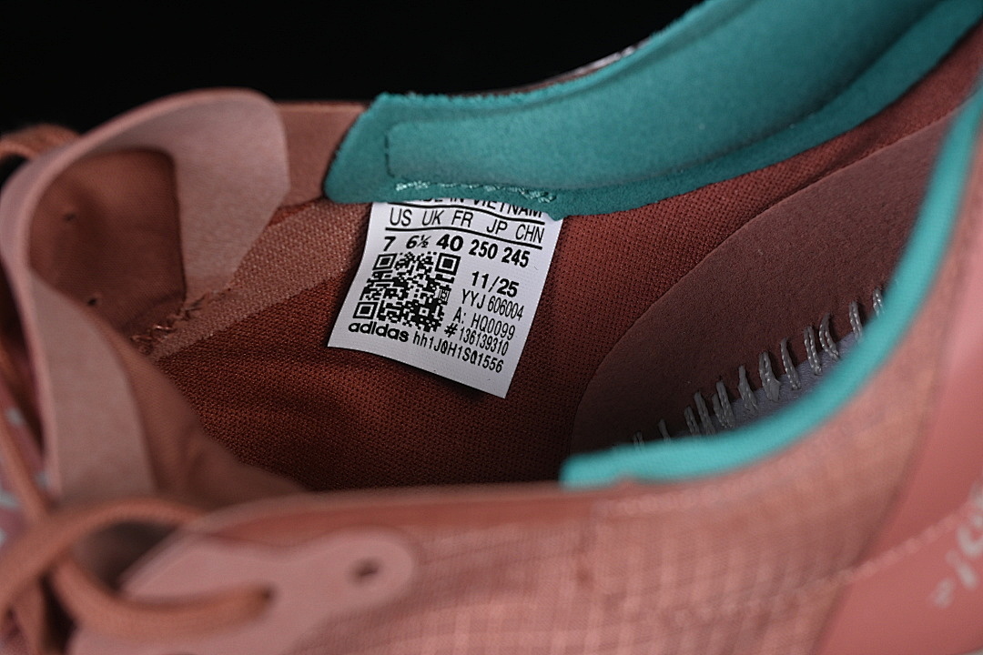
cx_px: 492
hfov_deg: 27.0
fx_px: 2048
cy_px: 328
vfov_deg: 18.2
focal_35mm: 75
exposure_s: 1/80
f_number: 7.1
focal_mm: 50
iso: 160
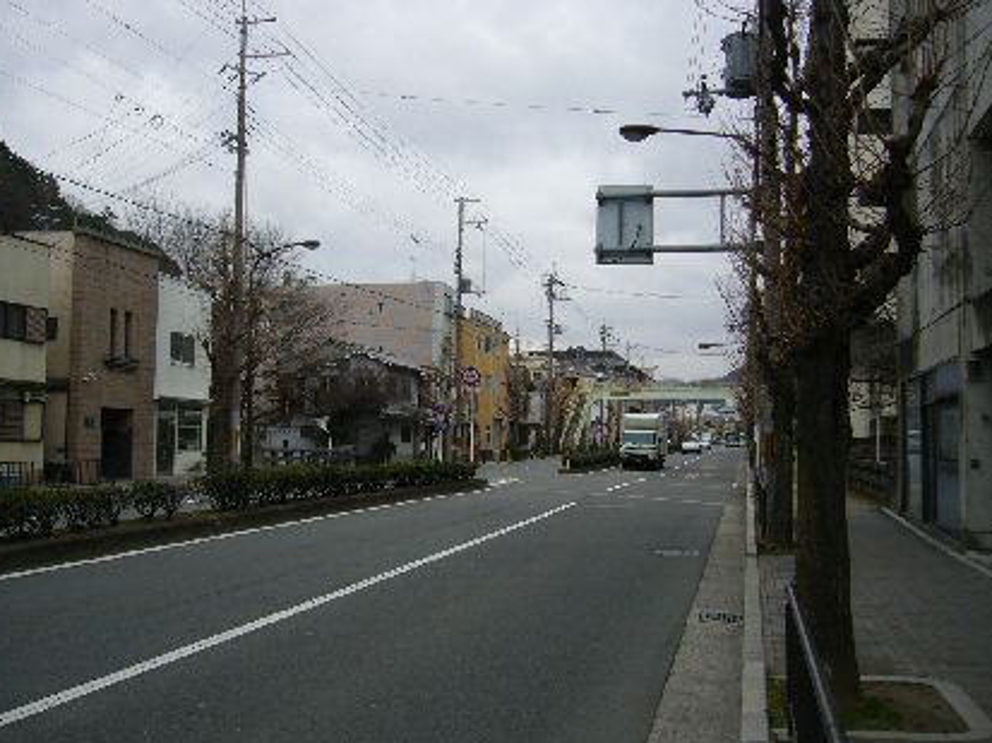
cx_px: 471
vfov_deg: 37.7
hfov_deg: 49.0
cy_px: 385
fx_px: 1088
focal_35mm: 38
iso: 80
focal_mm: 5.8
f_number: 2.8
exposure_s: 1/500
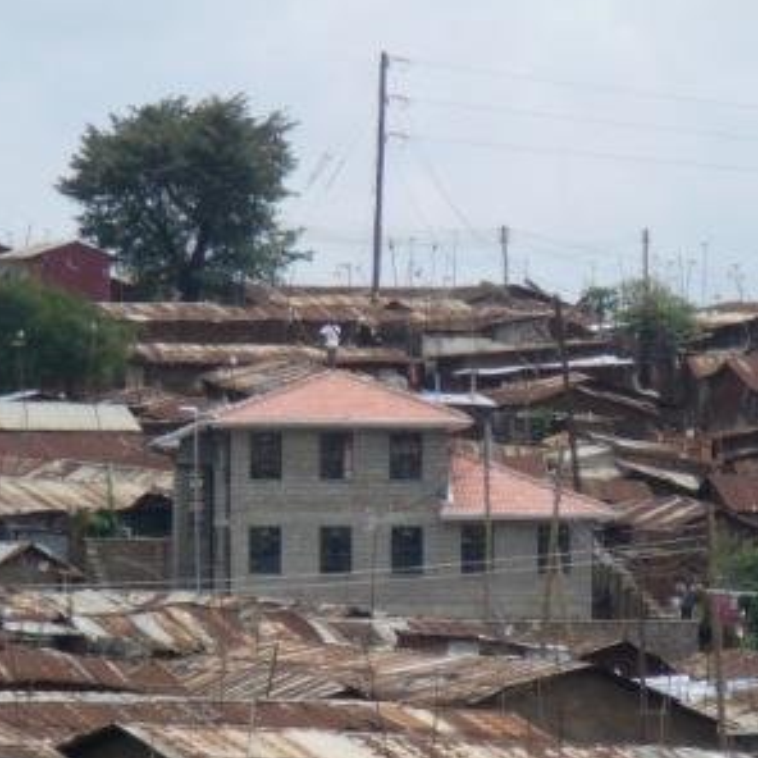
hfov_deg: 5.7
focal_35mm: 306
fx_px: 7581
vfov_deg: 5.7
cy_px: 512
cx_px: 389
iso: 80
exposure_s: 1/800
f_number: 4.1
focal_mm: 34.1
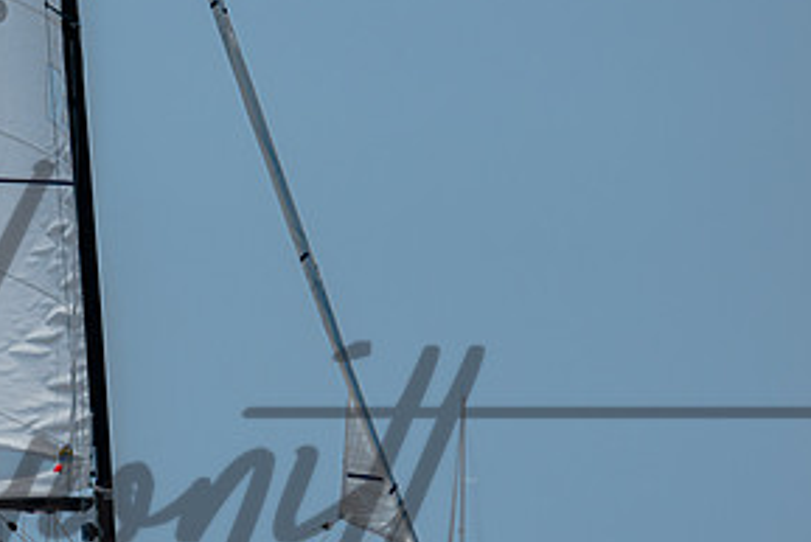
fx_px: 22313
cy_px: 479
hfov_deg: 2.1
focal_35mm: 990
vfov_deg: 1.4
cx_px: 81
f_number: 5.6
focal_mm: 320
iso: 200
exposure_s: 1/2000
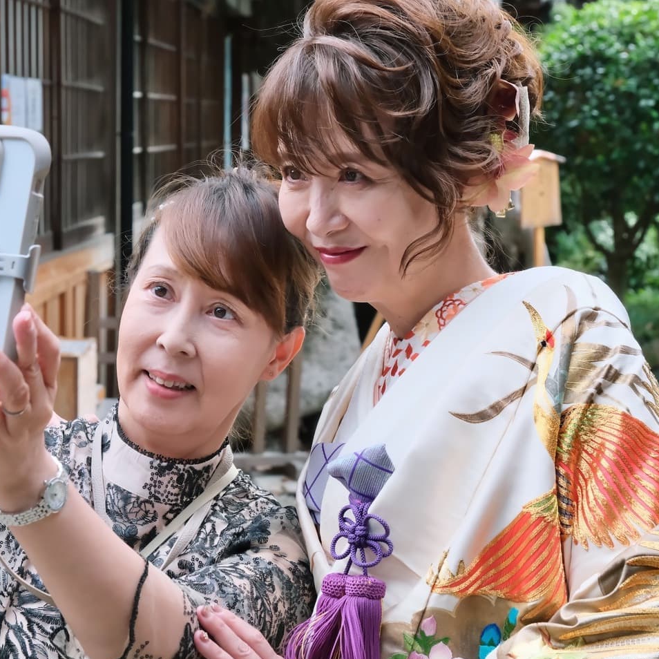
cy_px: 331
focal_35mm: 77
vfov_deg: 22.5
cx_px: 260
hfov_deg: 22.4
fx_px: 1658
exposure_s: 1/320
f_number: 6.3
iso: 1600
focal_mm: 39.8
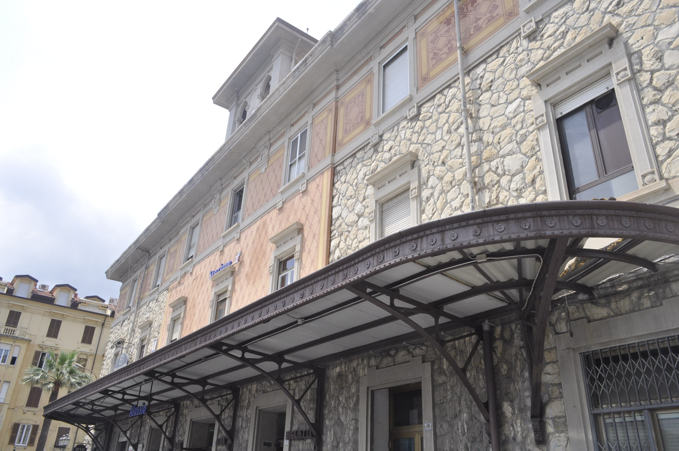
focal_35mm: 27
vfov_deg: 47.8
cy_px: 226
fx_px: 509
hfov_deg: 67.4
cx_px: 340
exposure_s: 1/500
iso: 500
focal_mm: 18
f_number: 11
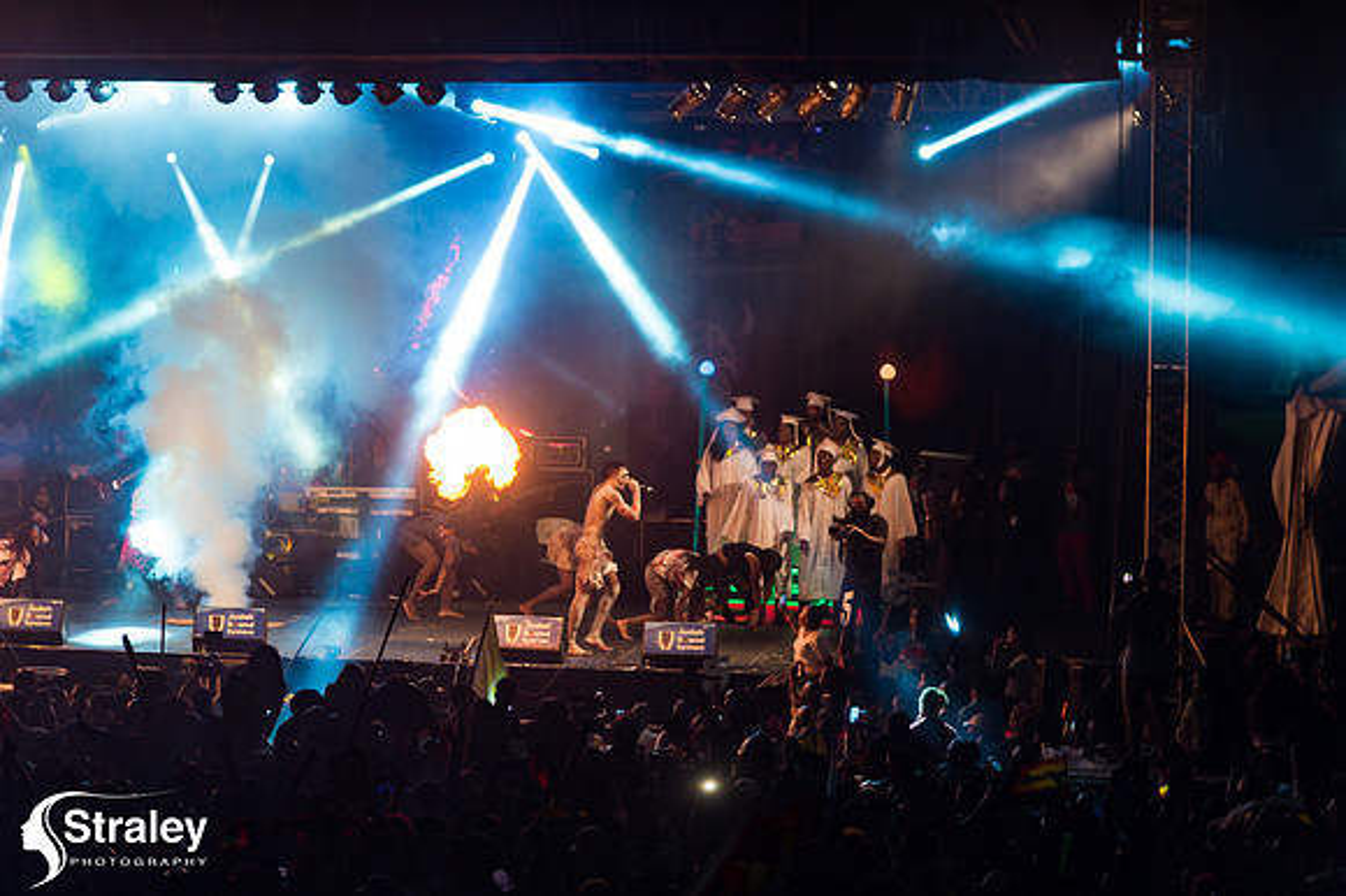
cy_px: 448
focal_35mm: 145
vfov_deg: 9.5
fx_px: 5418
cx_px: 673
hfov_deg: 14.2
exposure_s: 1/160
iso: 3200
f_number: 5.6
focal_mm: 145
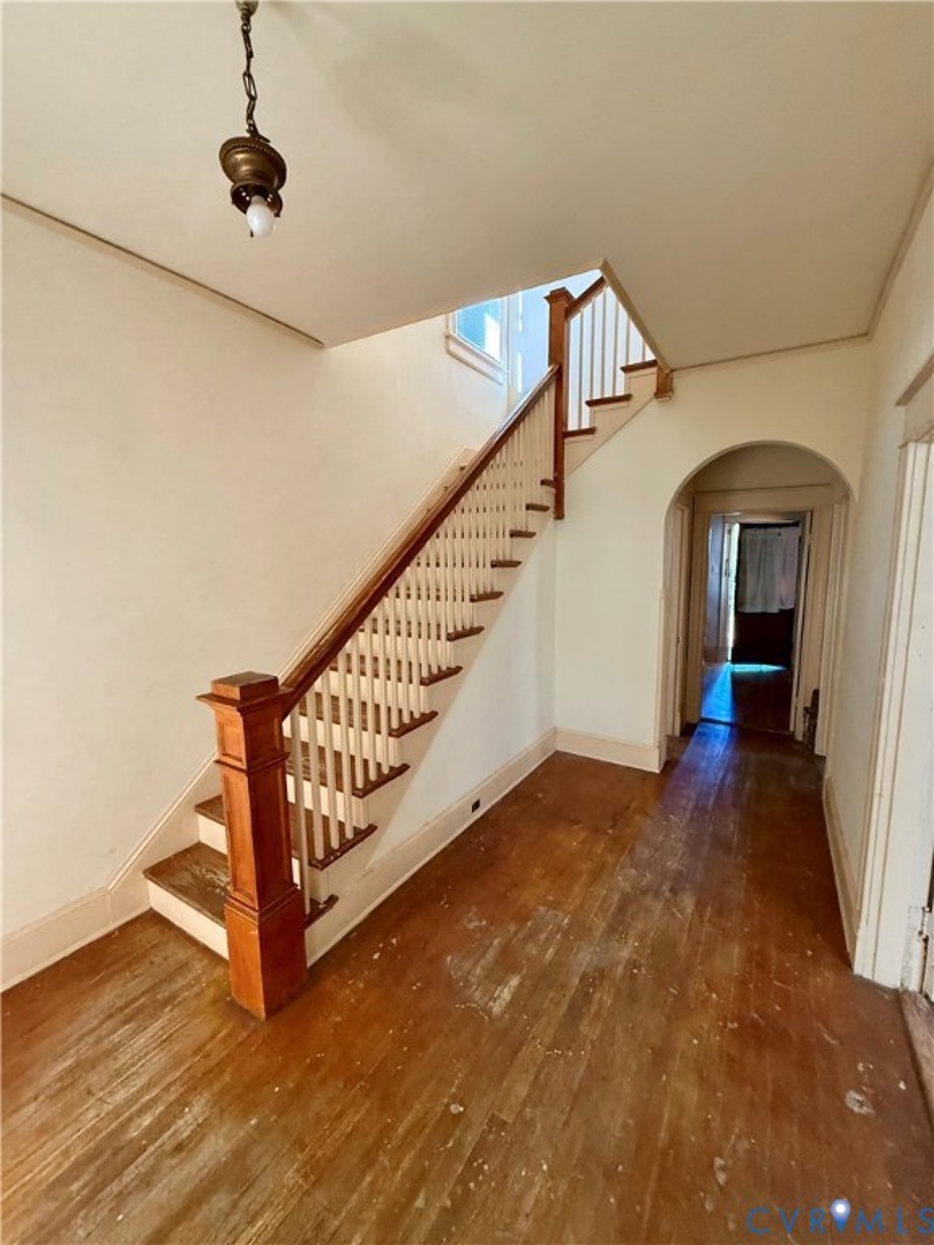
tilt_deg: -7.3
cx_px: 467
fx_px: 504
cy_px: 622
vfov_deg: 102.1
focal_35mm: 14
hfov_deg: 85.7
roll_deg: +0.0
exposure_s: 1/84
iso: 400
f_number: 2.2
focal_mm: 2.22
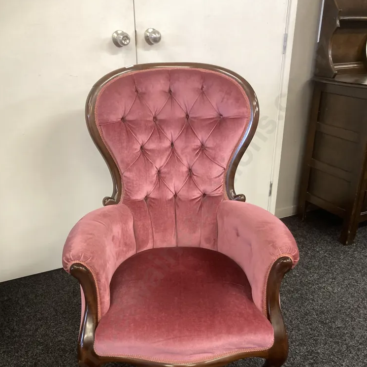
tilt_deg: -27.5
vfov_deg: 47.7
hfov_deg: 48.4
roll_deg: +0.1
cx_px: 178
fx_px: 408
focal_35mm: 34
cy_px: 243
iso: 160
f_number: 1.8
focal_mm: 3.99
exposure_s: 1/50
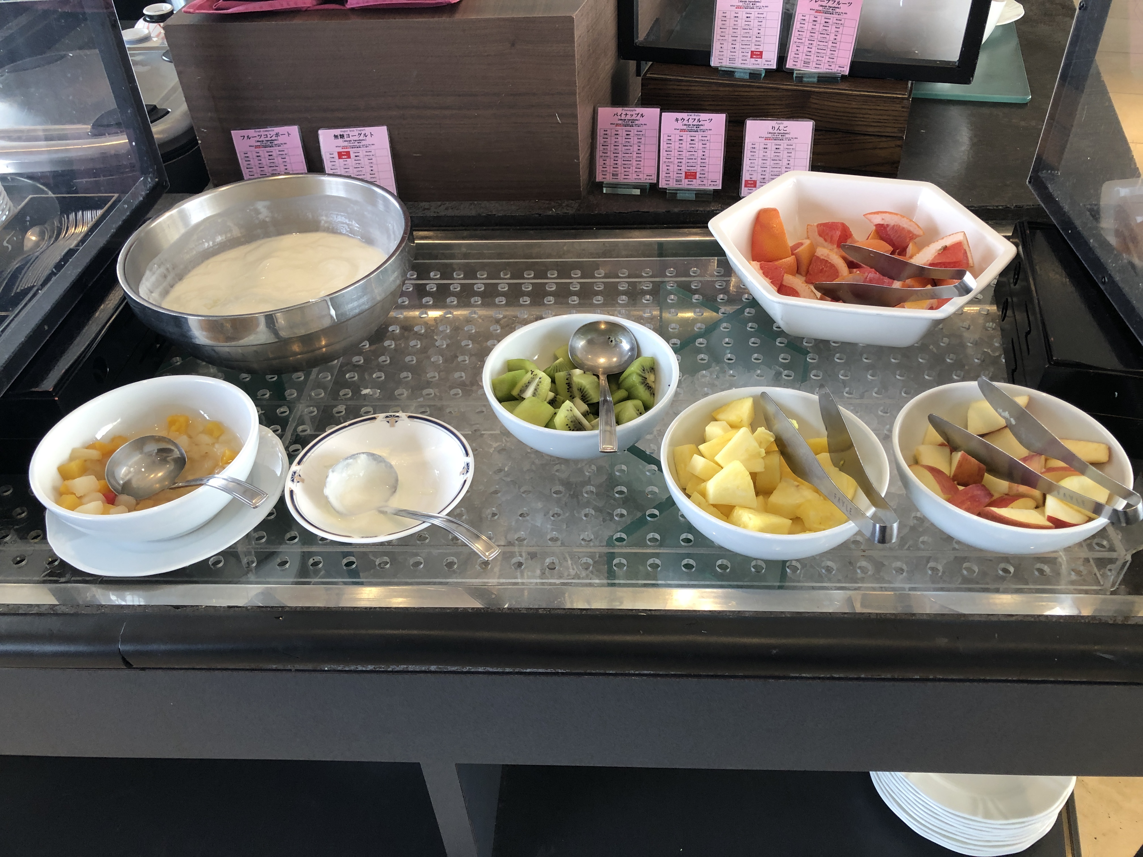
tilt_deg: -42.5
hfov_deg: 63.4
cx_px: 572
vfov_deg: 49.7
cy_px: 428
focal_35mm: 28
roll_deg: +3.3
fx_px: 925
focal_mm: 3.99
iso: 32
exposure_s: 1/30
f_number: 1.8
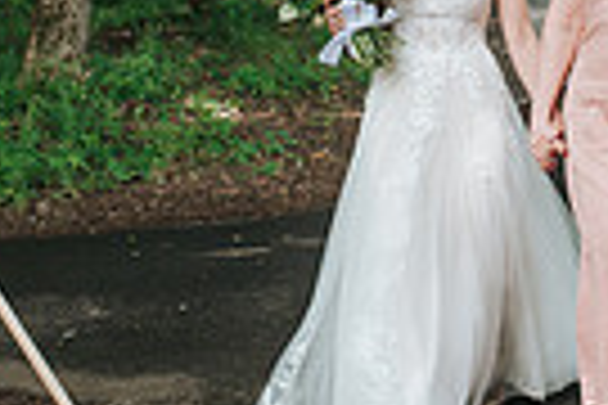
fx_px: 2533
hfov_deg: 13.6
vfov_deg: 9.1
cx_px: 513
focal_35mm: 150
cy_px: -50
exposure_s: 1/1000
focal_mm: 35
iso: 500
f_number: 2.8
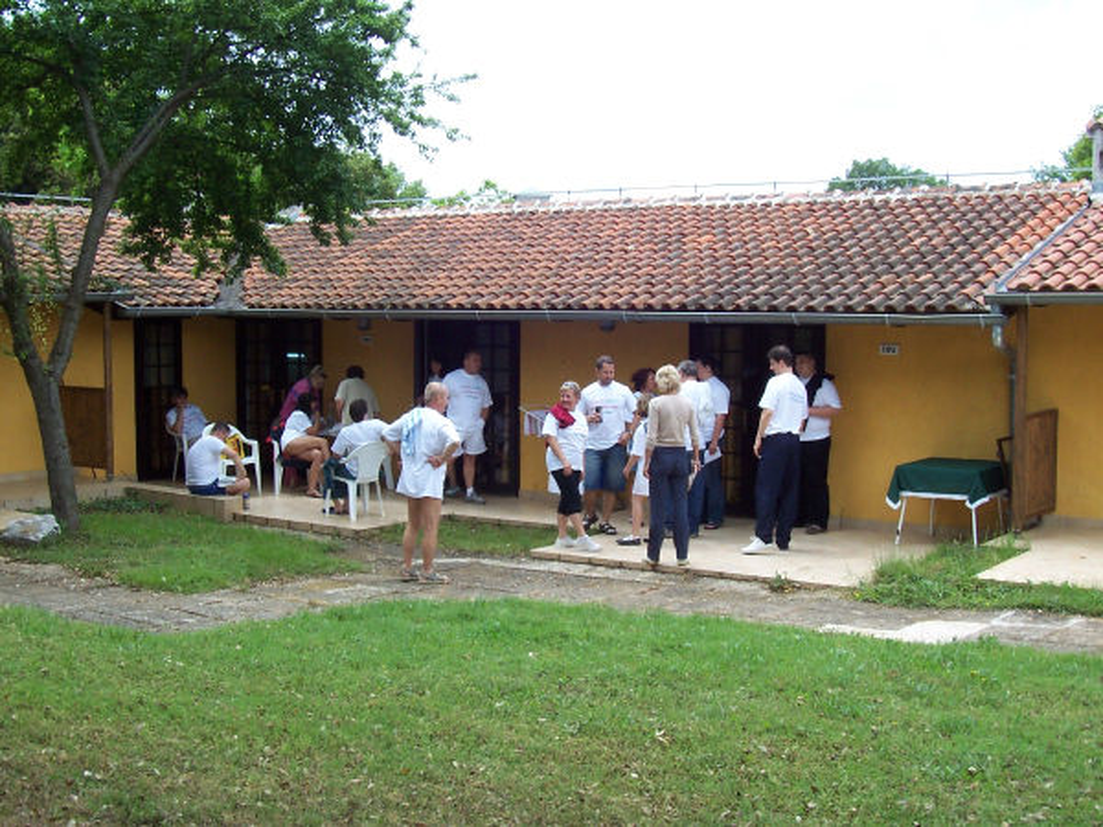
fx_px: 1466
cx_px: 552
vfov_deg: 31.5
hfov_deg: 41.2
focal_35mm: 46
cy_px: 414
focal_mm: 7
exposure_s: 1/180
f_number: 5.6
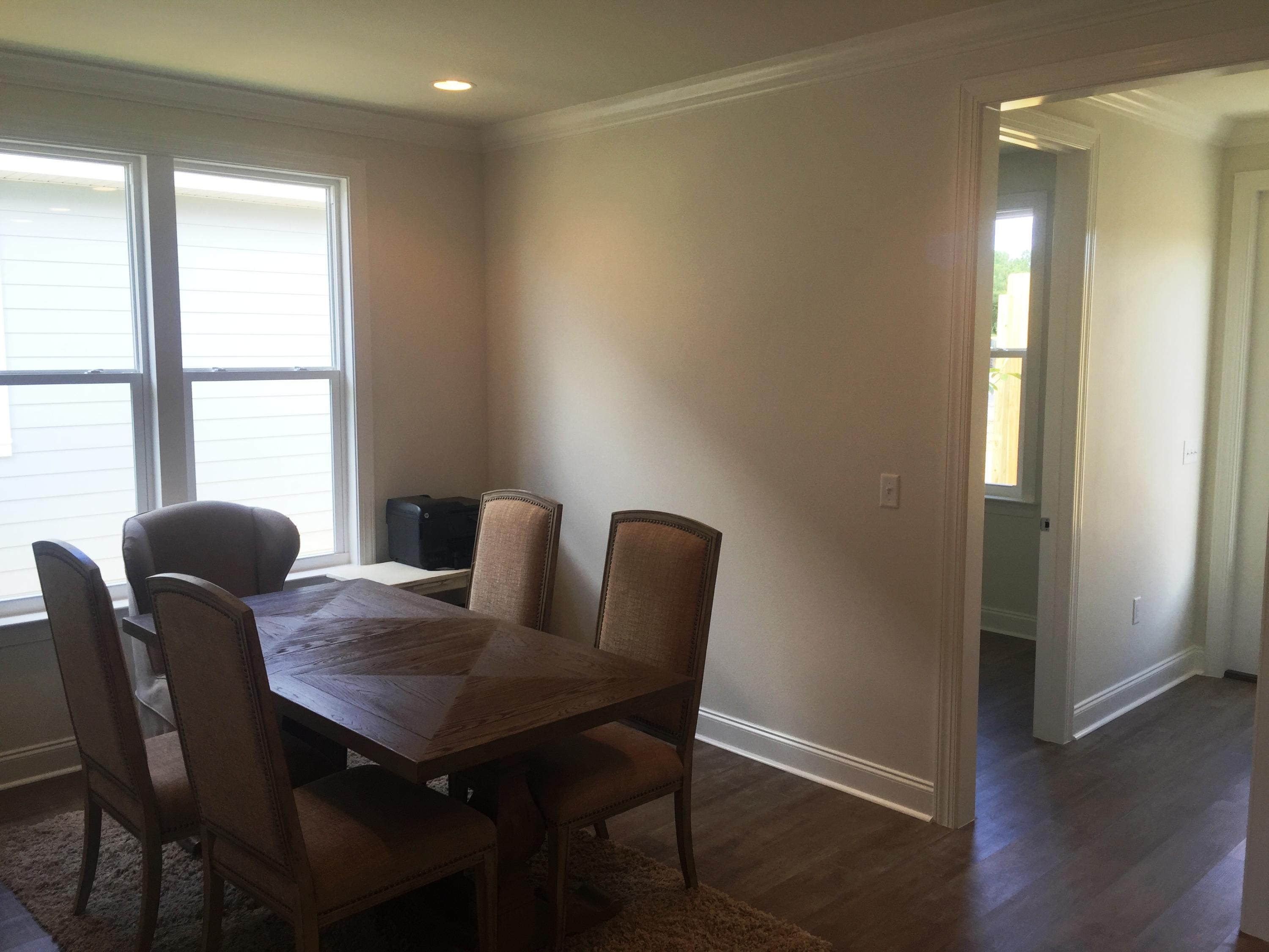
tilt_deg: -8.1
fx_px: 1063
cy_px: 476
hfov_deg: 61.7
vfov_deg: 48.2
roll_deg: -0.3
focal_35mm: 29
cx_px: 634
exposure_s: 1/120
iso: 40
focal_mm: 4.15
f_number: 2.2
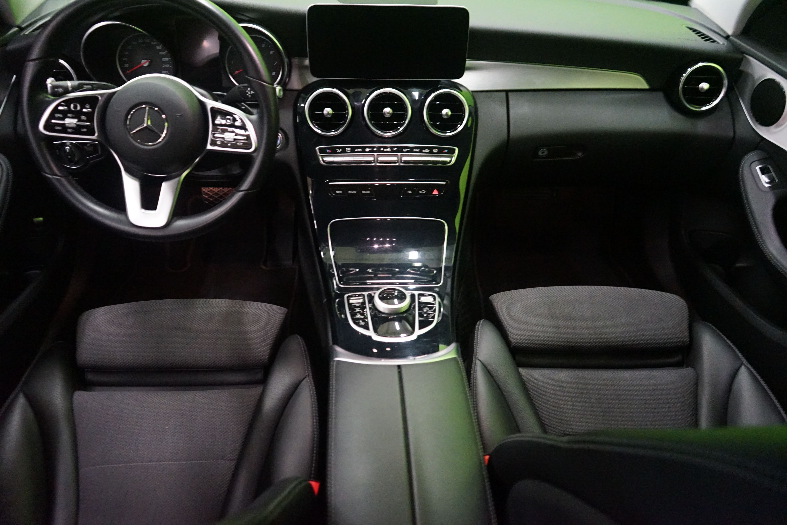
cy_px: 262
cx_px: 394
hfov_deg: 65.5
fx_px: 612
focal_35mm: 28
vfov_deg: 46.4
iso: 6400
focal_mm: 28
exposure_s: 1/30
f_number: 3.5
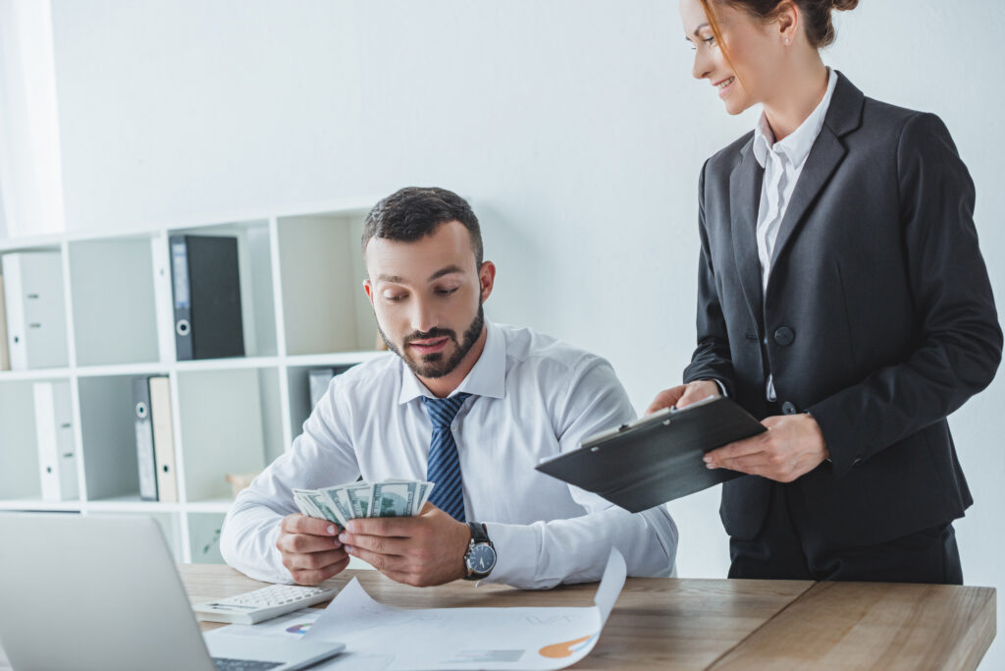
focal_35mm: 50
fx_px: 1396
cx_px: 502
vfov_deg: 27.0
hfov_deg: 39.6
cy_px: 336
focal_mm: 50
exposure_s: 1/250
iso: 320
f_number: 3.5
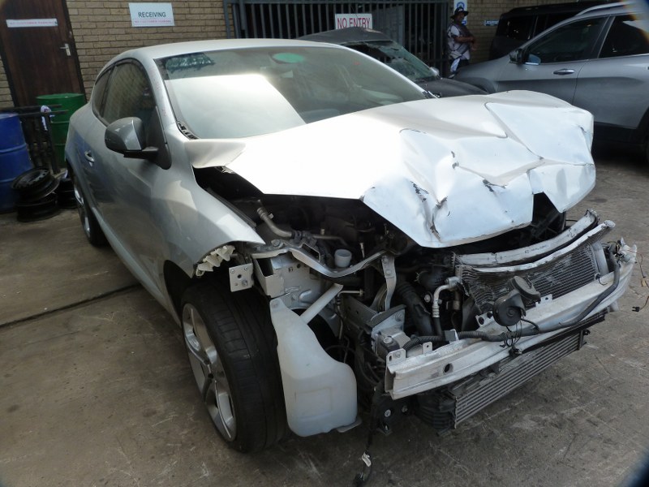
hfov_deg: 69.4
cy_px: 244
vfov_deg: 54.9
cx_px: 324
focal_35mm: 25
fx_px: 469
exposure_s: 1/200
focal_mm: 4.5
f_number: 4
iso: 125
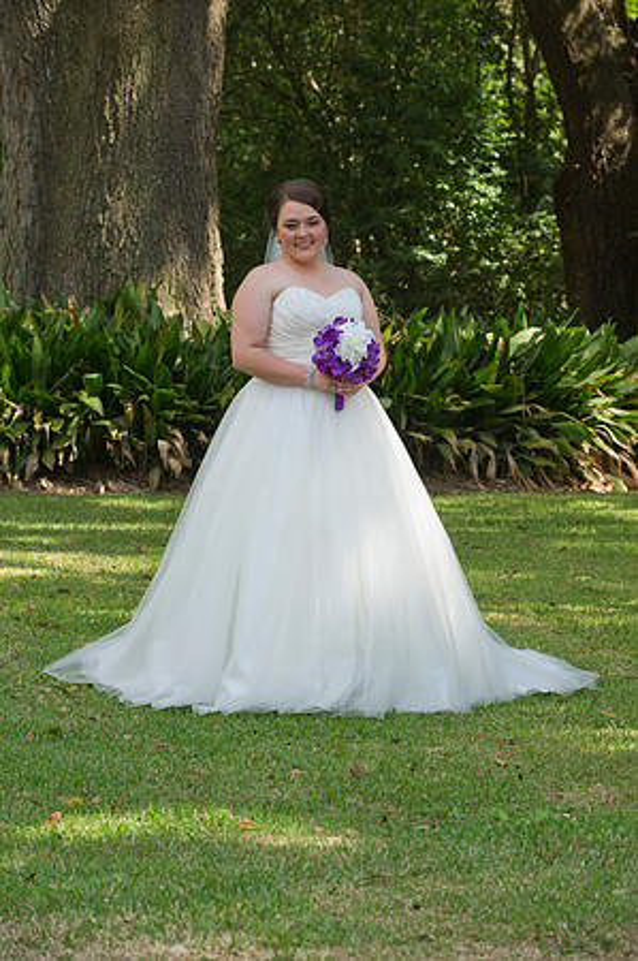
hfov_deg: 10.5
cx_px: 319
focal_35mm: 130
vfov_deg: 15.8
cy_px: 480
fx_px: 3464
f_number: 6.3
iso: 320
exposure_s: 1/125
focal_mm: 130
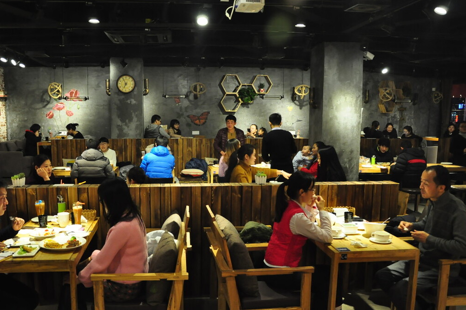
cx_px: 207
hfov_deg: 58.6
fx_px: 414
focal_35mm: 32
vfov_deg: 40.9
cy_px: 180
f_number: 3.5
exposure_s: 1/40
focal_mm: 18
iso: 1250
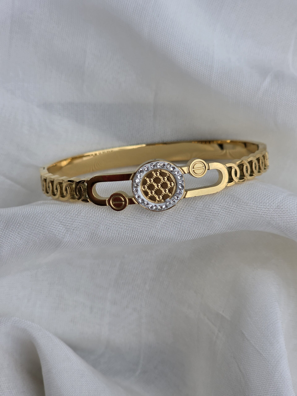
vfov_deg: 28.2
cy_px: 198
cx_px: 148
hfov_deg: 21.3
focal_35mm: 69
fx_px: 789
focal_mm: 7.9
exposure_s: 1/1879
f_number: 2.4
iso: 50
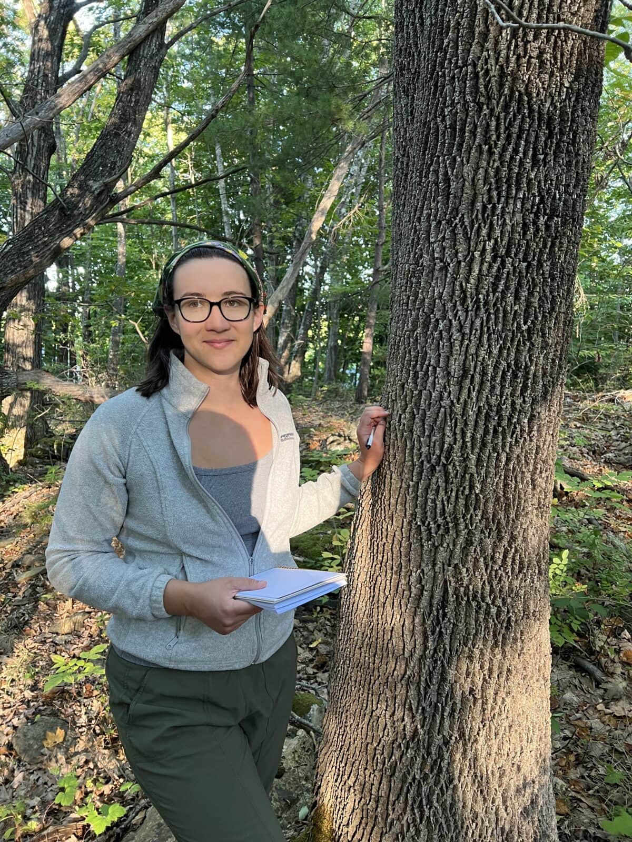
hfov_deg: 53.1
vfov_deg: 67.3
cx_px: 316
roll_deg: +1.1
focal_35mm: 26
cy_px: 421
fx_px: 633
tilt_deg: -7.6
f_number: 1.5
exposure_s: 1/75
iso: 125
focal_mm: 5.7
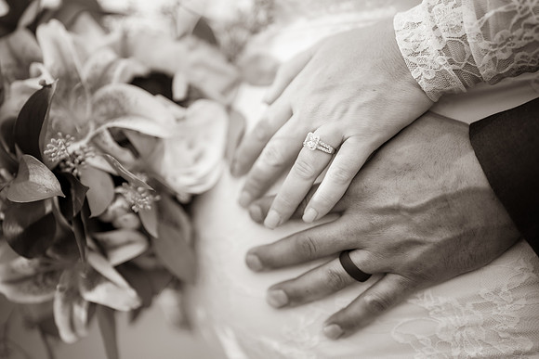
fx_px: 1273
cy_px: 180
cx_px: 270
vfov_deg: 16.1
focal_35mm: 85
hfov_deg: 23.9
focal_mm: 85
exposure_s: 1/800
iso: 100
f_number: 1.4
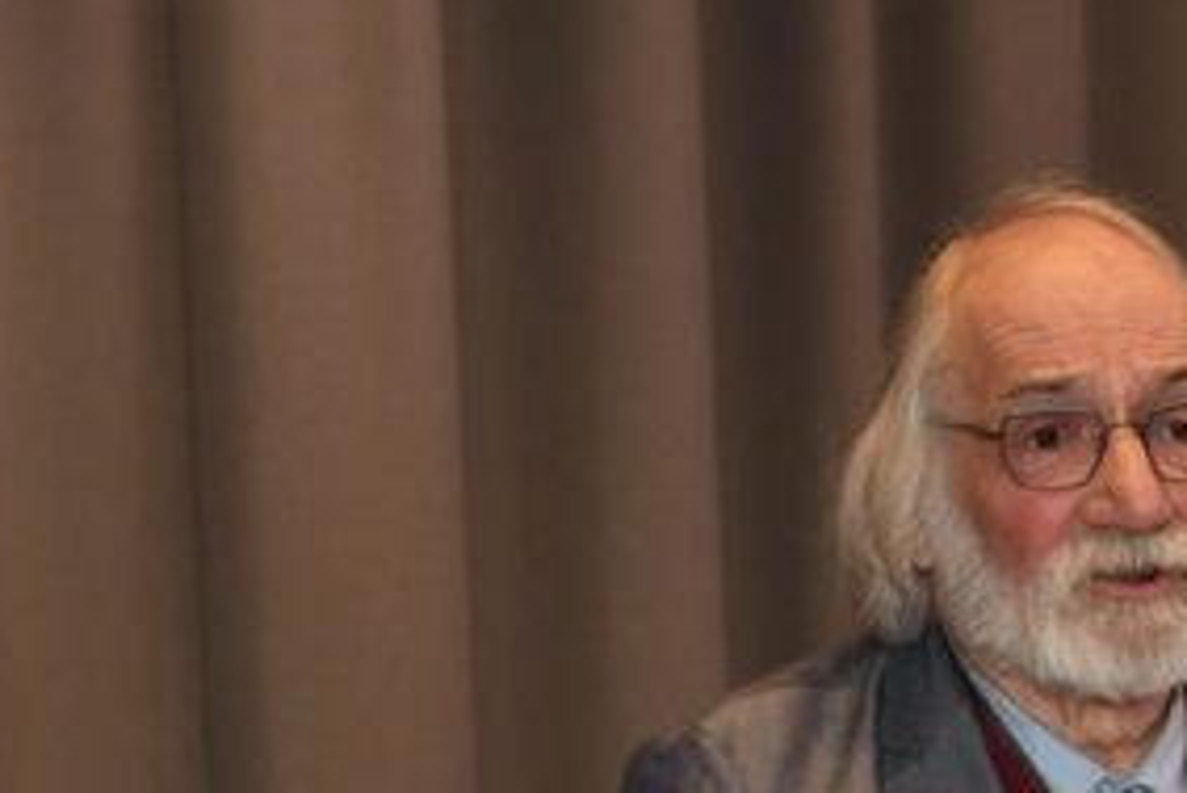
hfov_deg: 16.4
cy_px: 759
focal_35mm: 123
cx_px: 1137
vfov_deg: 11.1
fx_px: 4057
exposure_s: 1/60
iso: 1250
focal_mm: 58
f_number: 8
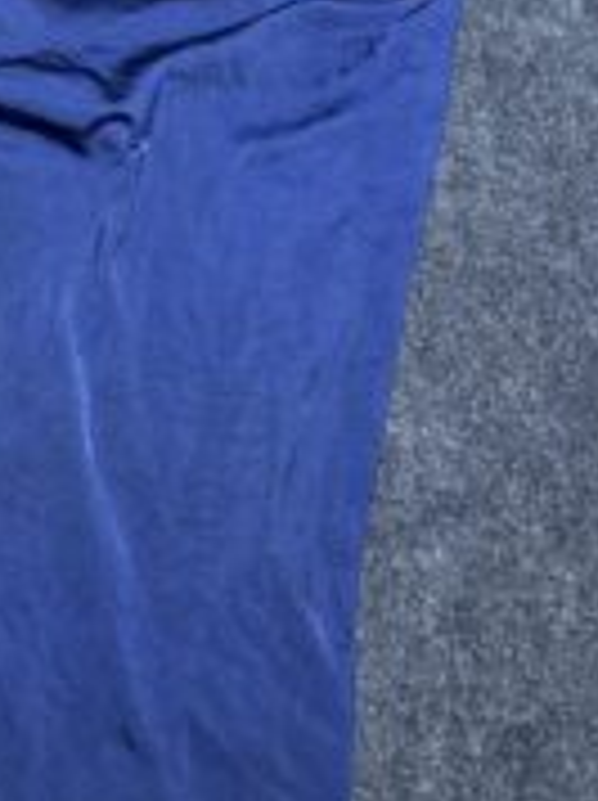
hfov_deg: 17.9
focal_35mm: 78
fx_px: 1801
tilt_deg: -56.1
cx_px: -135
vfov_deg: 25.0
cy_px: 295
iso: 125
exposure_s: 1/50
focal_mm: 5.7
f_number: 1.5
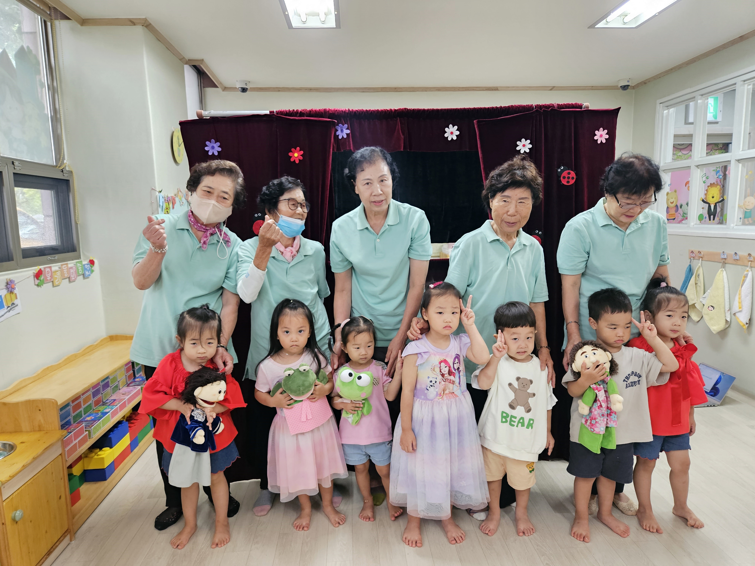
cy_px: 283
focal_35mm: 23
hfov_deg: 73.9
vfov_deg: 58.9
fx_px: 502
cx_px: 378
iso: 200
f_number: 1.8
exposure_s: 1/60
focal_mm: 5.4
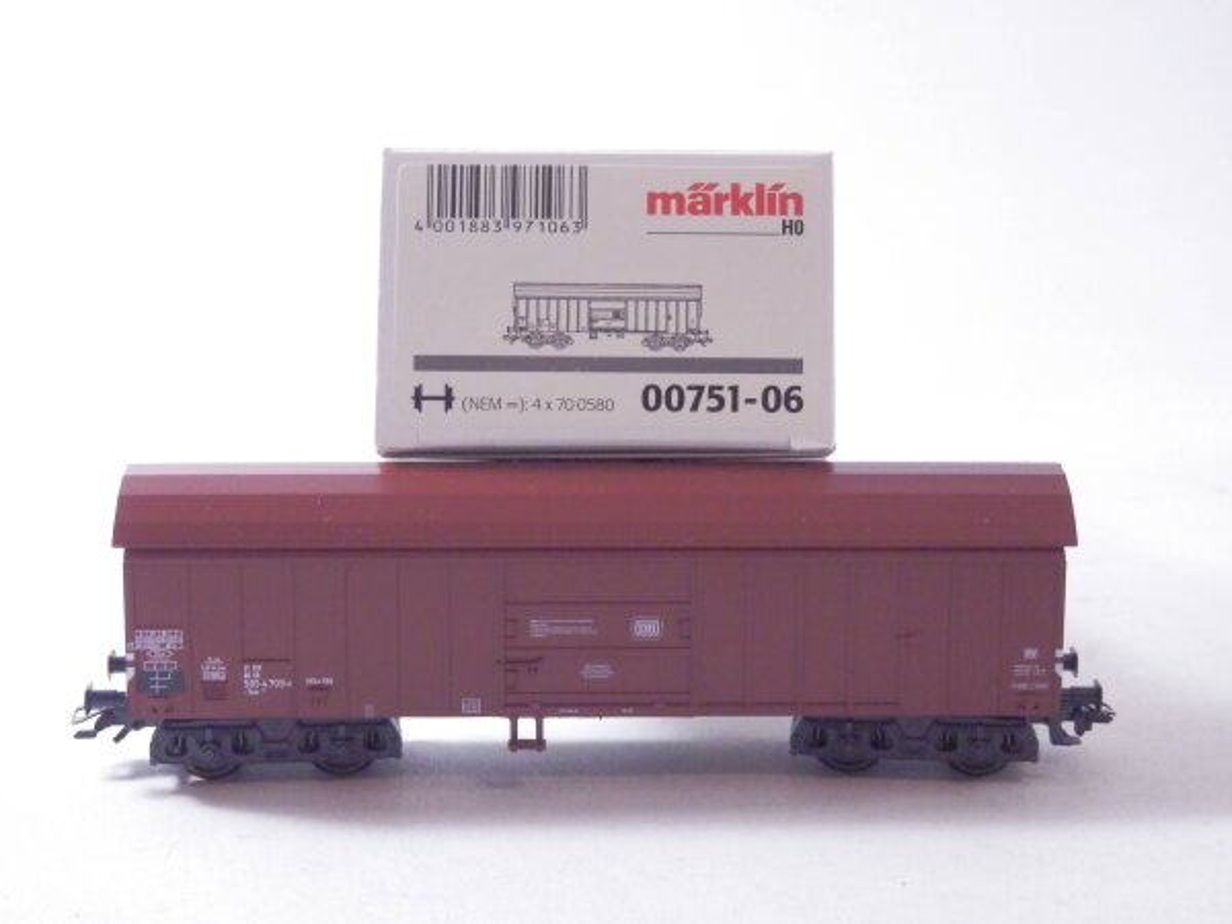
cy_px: 462
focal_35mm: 66
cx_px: 616
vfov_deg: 22.3
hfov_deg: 29.4
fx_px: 2349
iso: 1250
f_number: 4.4
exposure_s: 1/160
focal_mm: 11.9
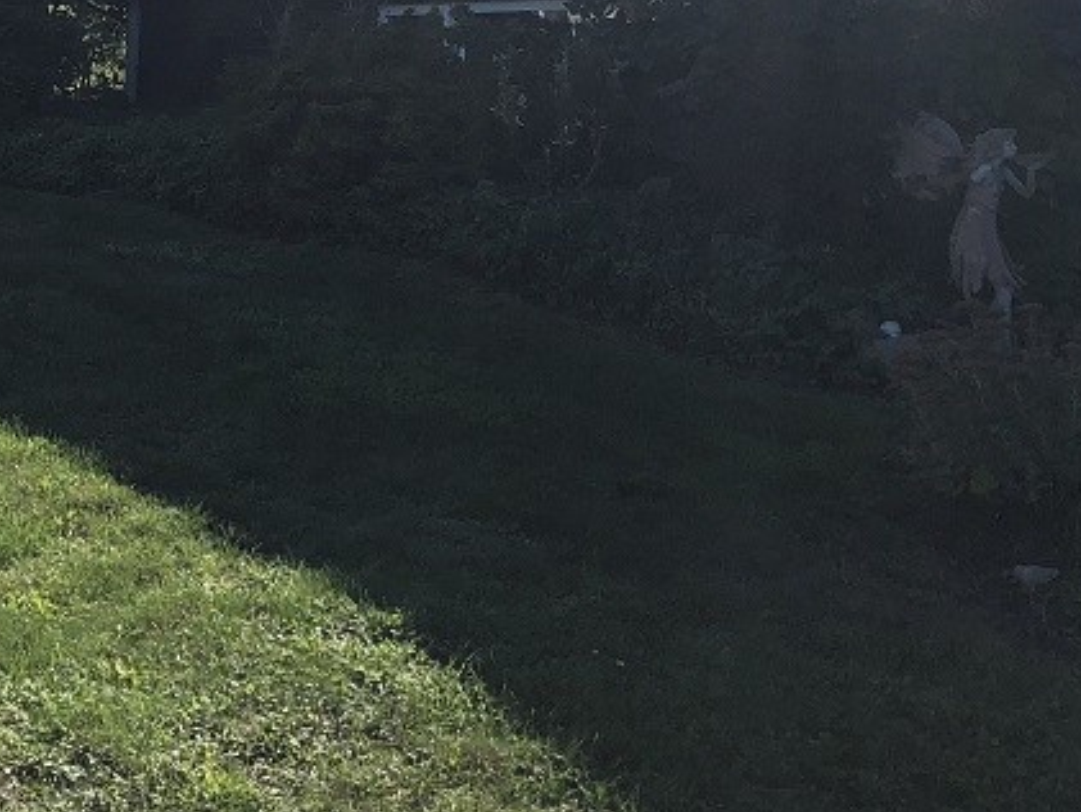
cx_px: -62
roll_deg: +0.2
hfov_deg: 26.9
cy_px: -21
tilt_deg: +1.5
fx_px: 2093
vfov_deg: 21.1
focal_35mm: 67
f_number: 1.8
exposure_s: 1/2433
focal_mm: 3.99
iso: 20
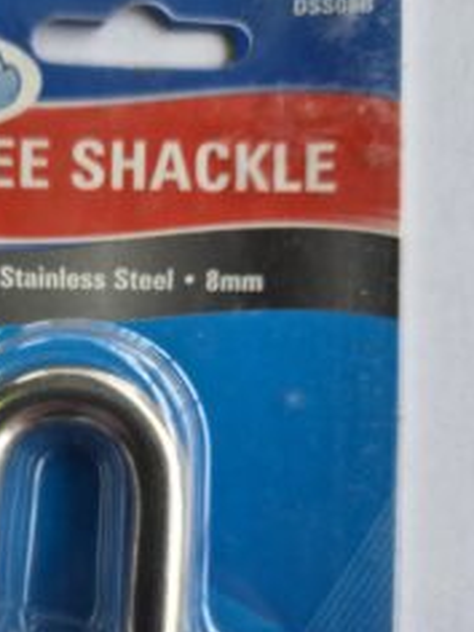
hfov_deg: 35.8
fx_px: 712
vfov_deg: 47.1
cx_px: 107
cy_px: 423
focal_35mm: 39
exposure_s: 1/100
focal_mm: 5.4
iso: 40
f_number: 1.8
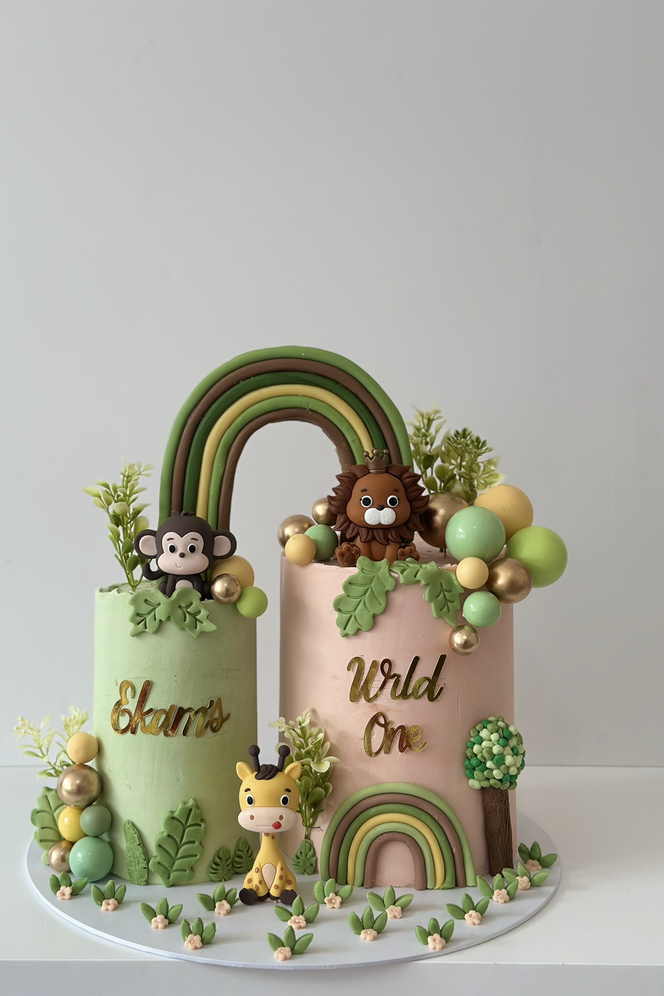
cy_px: 498
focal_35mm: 50
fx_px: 1383
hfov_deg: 27.0
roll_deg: -0.8
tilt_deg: -6.7
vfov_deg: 39.6
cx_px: 290
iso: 80
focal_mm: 6.86
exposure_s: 1/234
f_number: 1.78
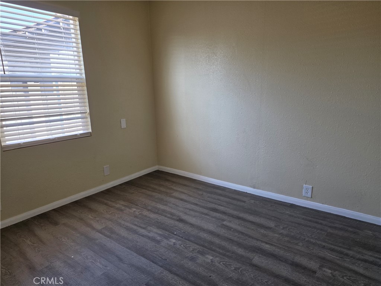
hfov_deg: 73.9
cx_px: 190
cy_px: 143
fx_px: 253
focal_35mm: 23
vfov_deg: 58.9
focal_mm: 6.25
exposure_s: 1/180
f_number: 1.7
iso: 160
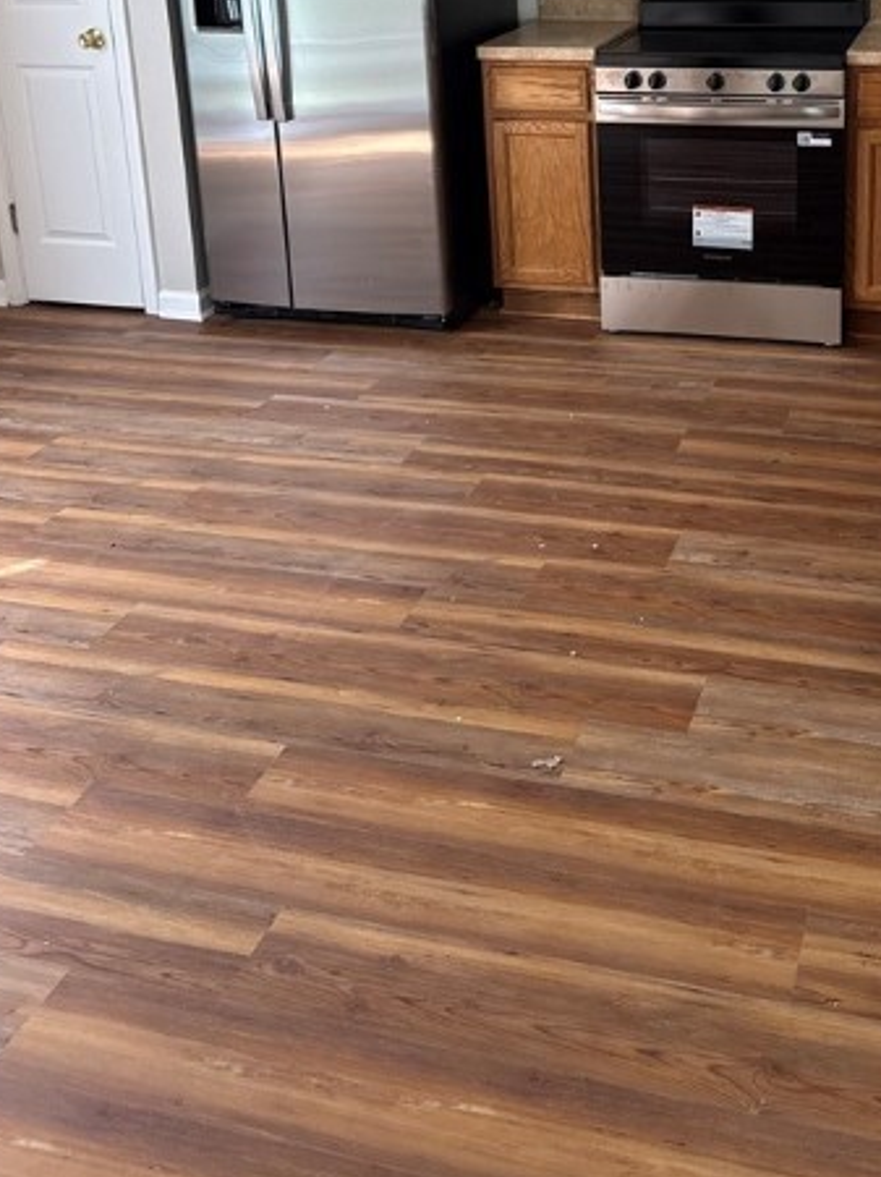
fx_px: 1393
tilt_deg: -13.5
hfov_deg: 34.6
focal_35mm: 41
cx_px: 630
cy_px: 194
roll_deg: +1.4
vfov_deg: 43.1
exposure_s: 1/105
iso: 200
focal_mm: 6.76
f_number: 1.78
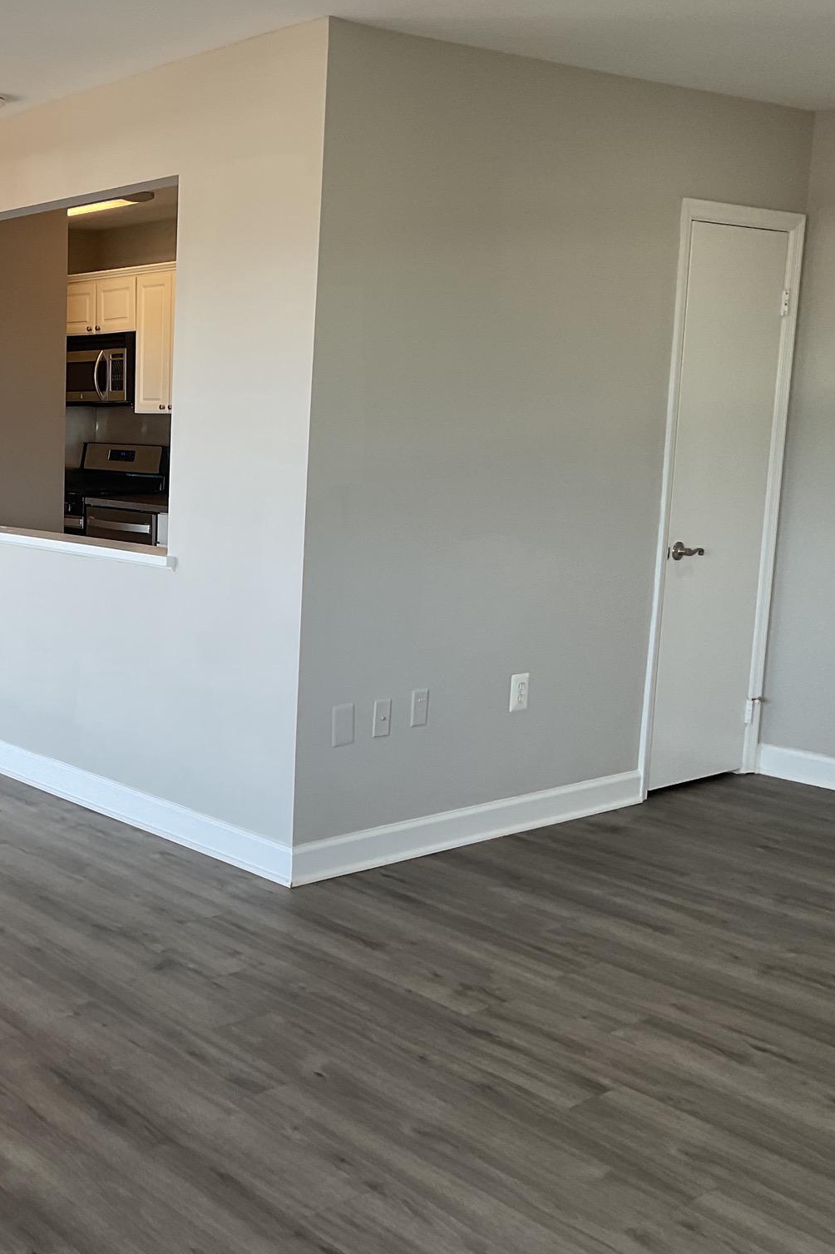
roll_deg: -0.1
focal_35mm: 41
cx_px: 6
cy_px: 628
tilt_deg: -10.4
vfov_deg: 47.4
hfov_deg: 30.4
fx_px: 1427
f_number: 1.8
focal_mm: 3
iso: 40
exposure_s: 1/120
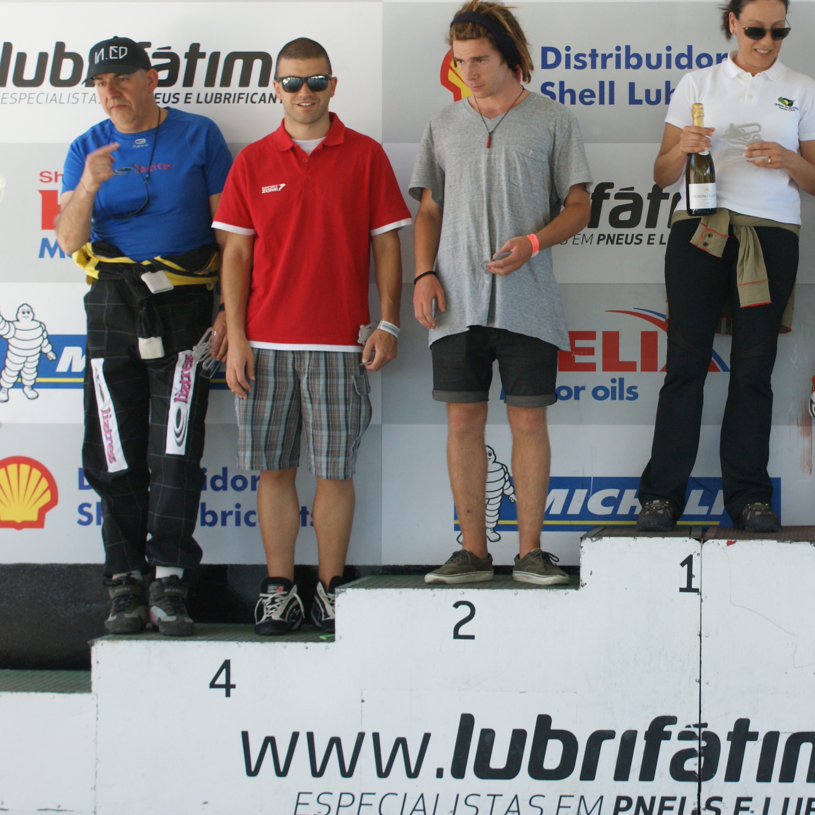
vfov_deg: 17.9
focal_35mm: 97
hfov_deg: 17.8
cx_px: 619
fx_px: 2584
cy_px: 340
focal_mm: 40
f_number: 5.6
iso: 250
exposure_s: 1/60
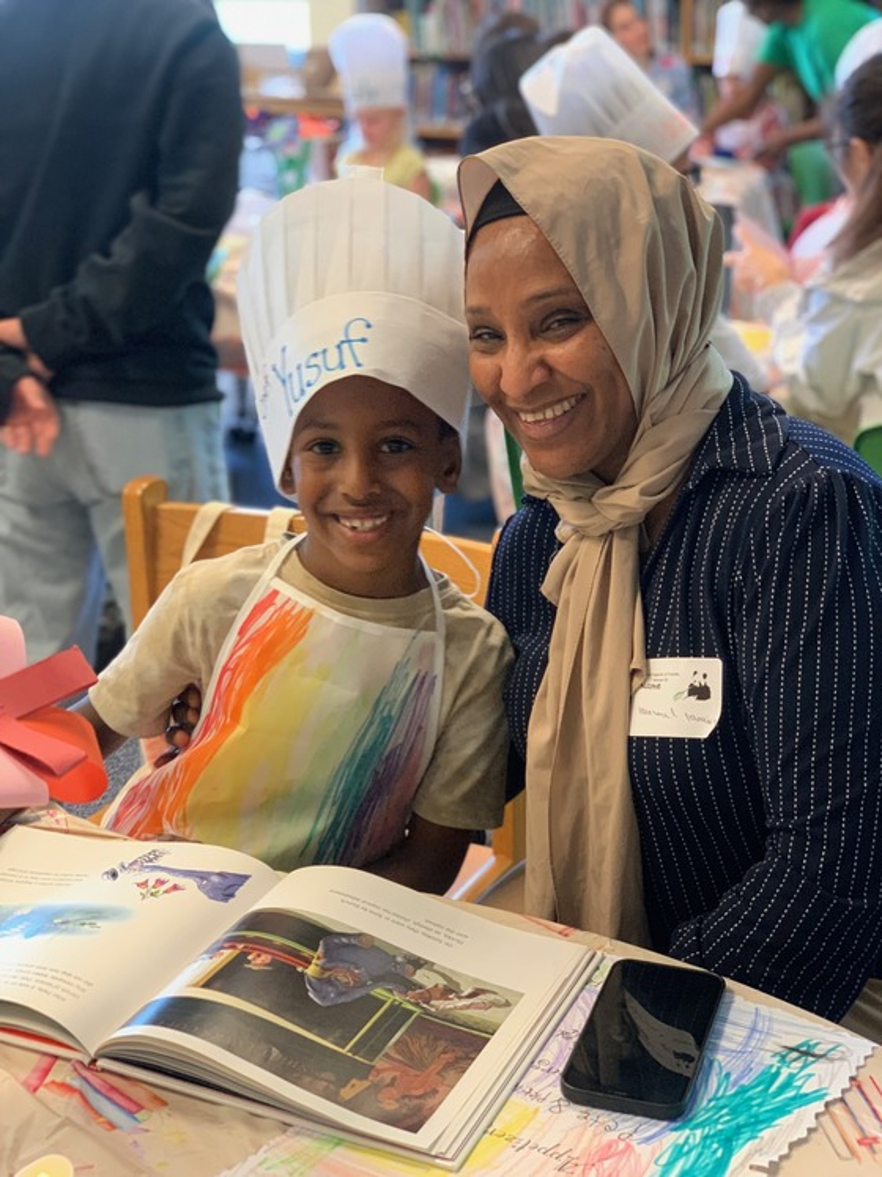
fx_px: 1767
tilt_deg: -17.4
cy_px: 588
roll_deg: +1.0
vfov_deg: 36.8
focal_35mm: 52
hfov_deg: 28.0
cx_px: 441
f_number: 2.4
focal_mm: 6
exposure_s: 1/60
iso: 320
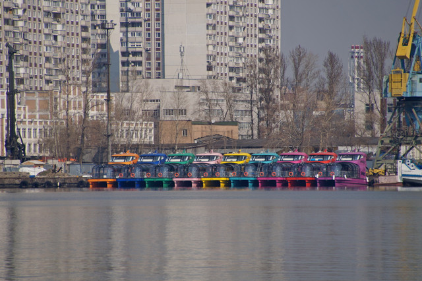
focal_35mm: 420
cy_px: 140
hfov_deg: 4.9
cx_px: 211
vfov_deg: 3.3
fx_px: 4921
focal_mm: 280
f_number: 7.1
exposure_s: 1/640
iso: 100
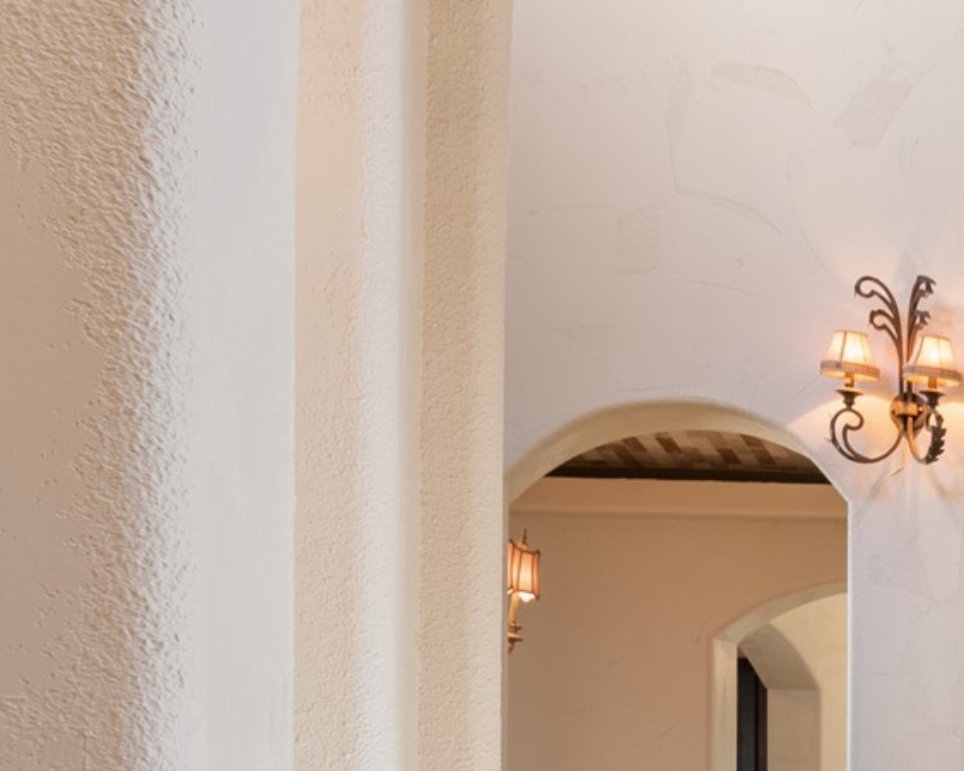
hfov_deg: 21.4
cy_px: 882
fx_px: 1854
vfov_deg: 22.0
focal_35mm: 65
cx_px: 1651
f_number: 8
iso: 400
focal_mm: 18
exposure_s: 1/8
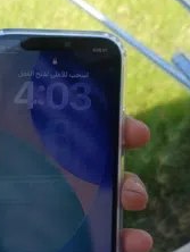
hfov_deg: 31.8
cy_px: 146
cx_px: 52
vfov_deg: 41.9
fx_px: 329
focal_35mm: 45
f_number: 1.8
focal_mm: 4.65
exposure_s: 1/335
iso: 50
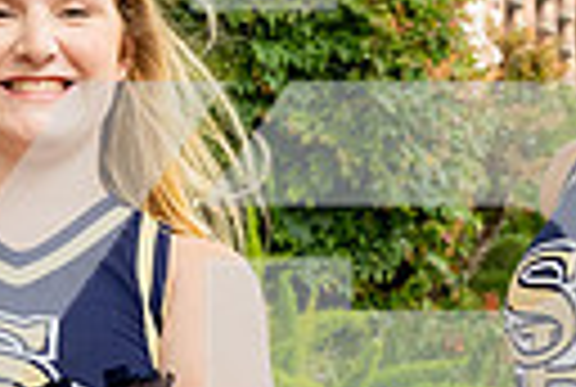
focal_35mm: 122
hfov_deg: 16.6
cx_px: 117
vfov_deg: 11.2
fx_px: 1957
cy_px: 322
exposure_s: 1/250
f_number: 5
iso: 400
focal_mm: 27
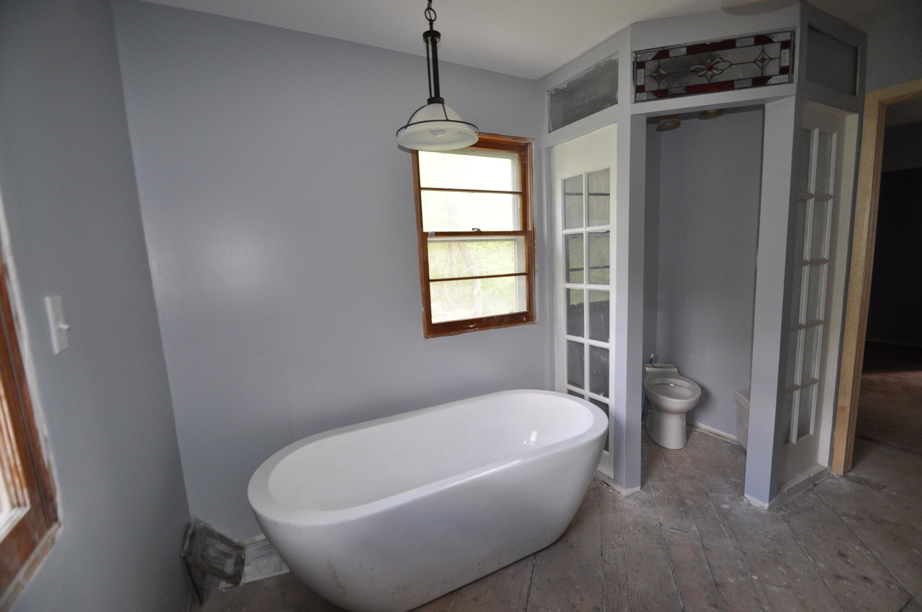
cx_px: 461
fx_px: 384
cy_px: 306
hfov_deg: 100.5
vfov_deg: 77.2
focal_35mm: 15
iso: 720
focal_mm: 10
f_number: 3.5
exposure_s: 1/125
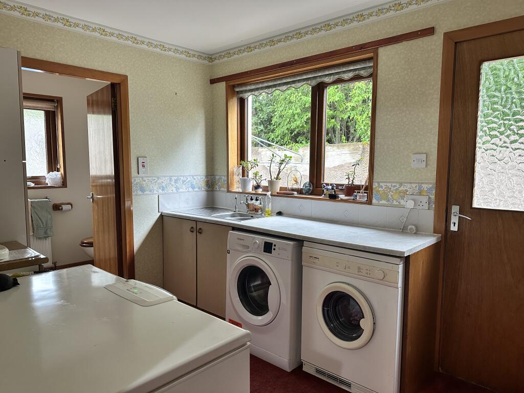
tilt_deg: -5.0
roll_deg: +0.2
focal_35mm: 24
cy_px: 196
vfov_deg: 56.8
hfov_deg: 71.6
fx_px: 363
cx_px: 262
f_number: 1.78
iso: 250
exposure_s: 1/113
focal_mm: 6.86
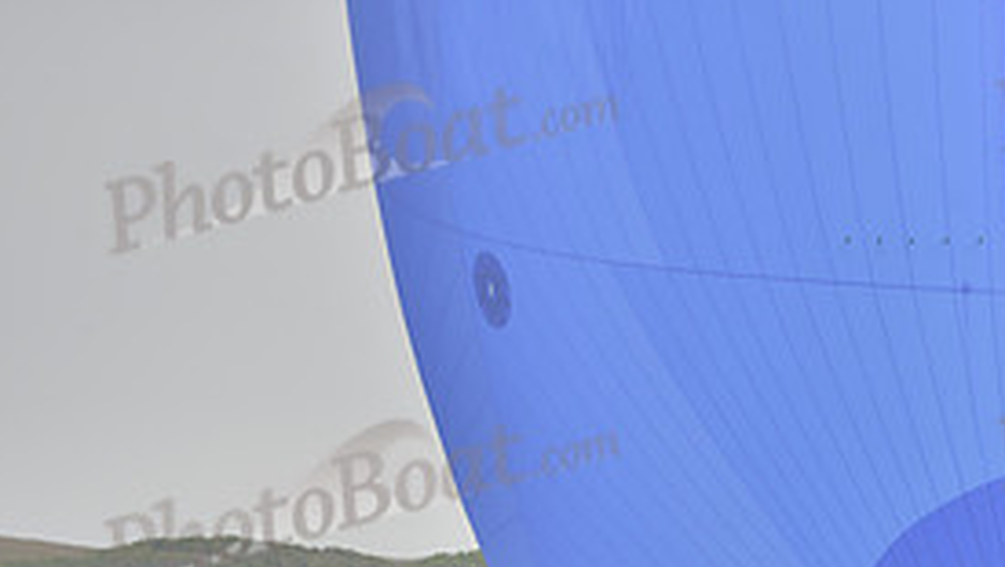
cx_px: 811
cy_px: 635
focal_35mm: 530
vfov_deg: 2.3
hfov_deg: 4.1
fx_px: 14131
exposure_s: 1/1000
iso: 280
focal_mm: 240
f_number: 7.1
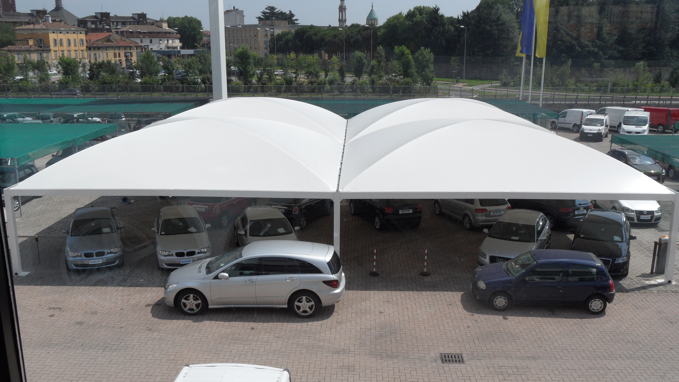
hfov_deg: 56.6
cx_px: 340
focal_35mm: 35
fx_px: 630
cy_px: 221
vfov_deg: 33.7
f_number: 5
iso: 80
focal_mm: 5.3
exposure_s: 1/750
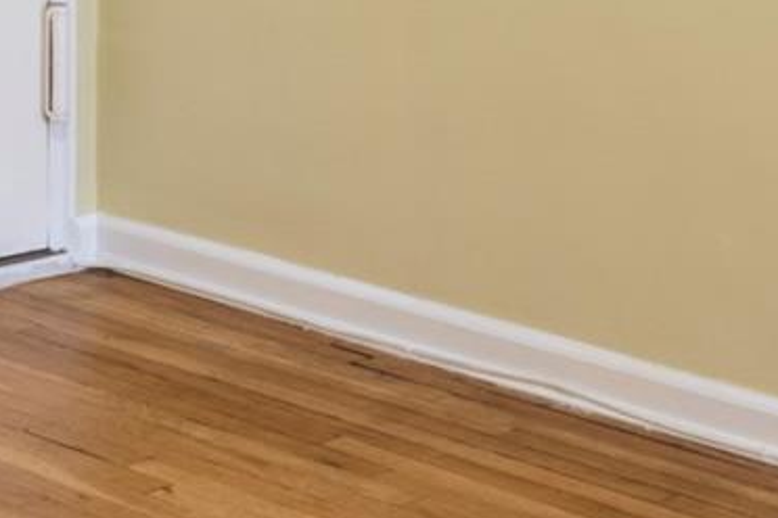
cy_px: -329
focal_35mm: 132
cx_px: -305
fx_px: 2852
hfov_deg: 14.7
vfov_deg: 10.0
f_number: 22
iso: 500
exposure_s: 2.5
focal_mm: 24
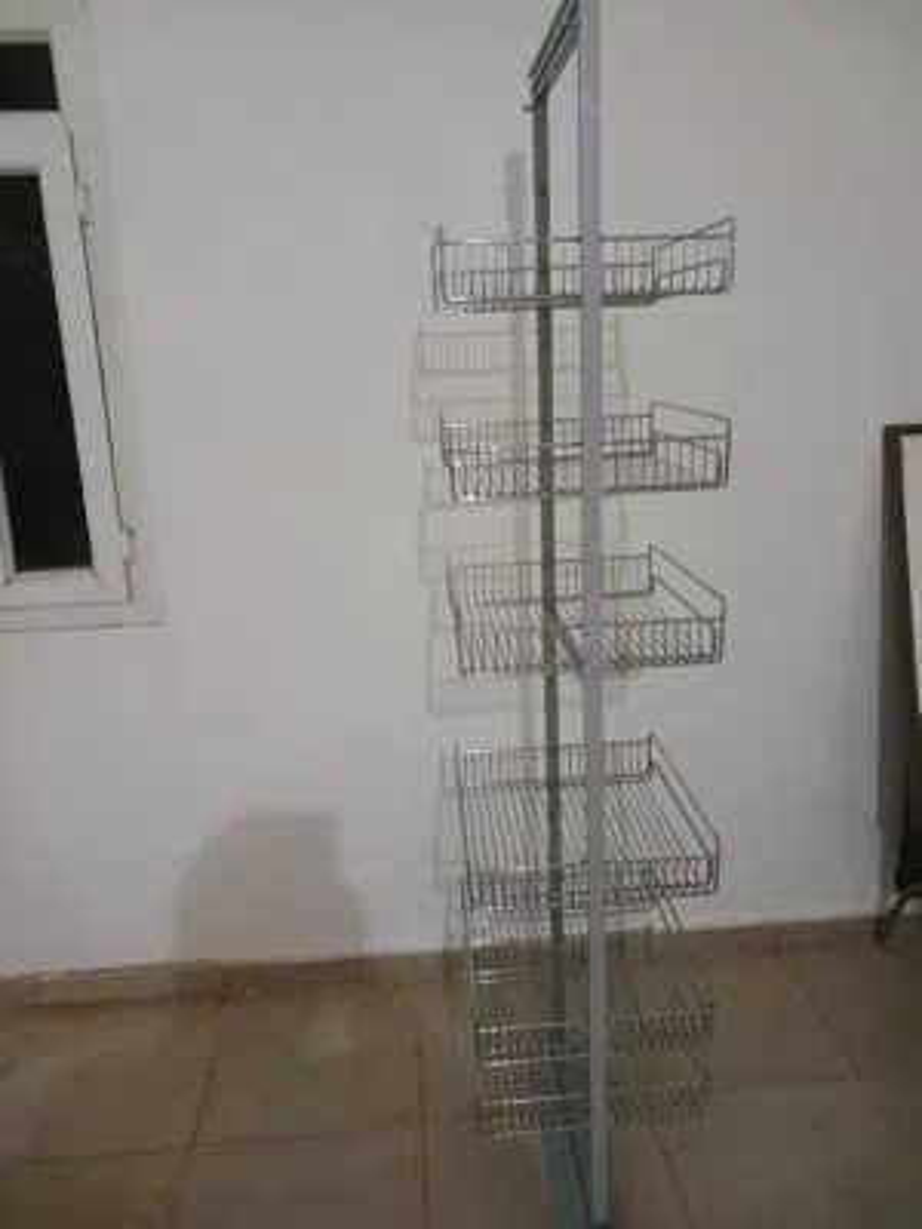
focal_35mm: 27
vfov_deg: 65.3
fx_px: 959
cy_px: 614
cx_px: 461
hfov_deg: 51.4
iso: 1000
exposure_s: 1/14.3
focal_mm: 4
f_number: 1.8
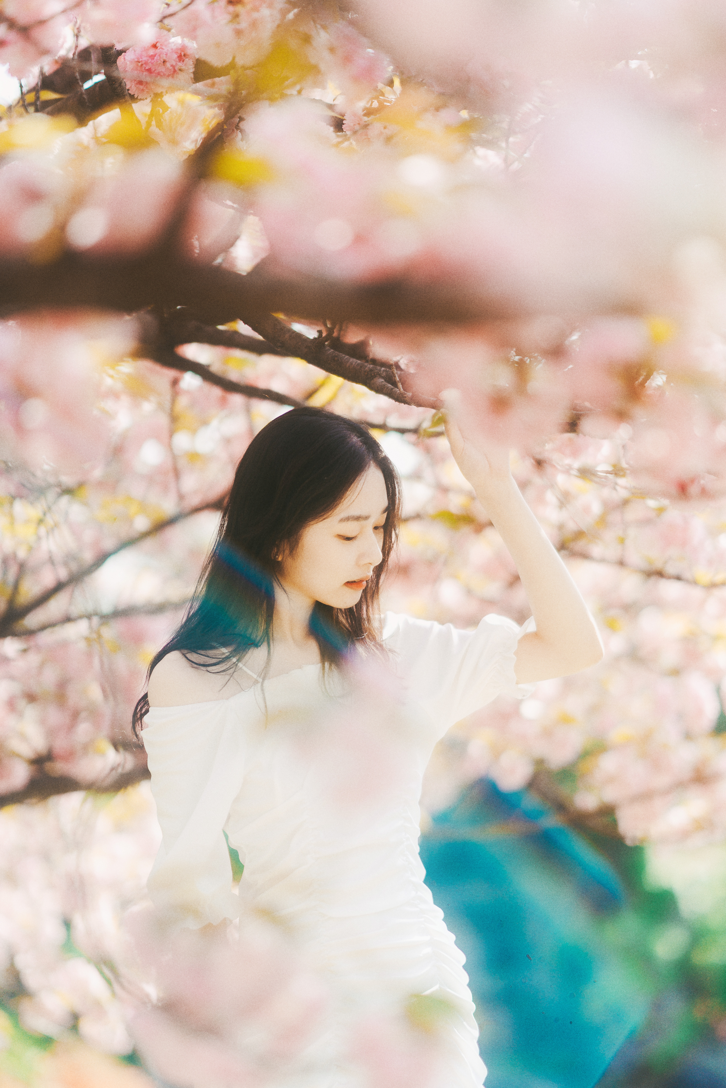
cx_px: 363
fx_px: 2571
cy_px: 544
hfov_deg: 16.1
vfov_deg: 23.9
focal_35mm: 85
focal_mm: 85
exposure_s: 1/1600
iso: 100
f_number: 1.4
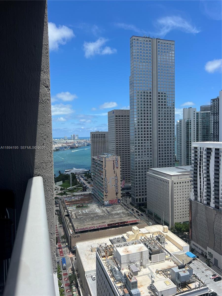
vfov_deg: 67.3
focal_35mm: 26
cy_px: 148
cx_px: 111
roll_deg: +2.5
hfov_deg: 53.1
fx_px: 222
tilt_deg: -1.9
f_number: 1.5
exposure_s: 1/4444
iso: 50
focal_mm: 5.7
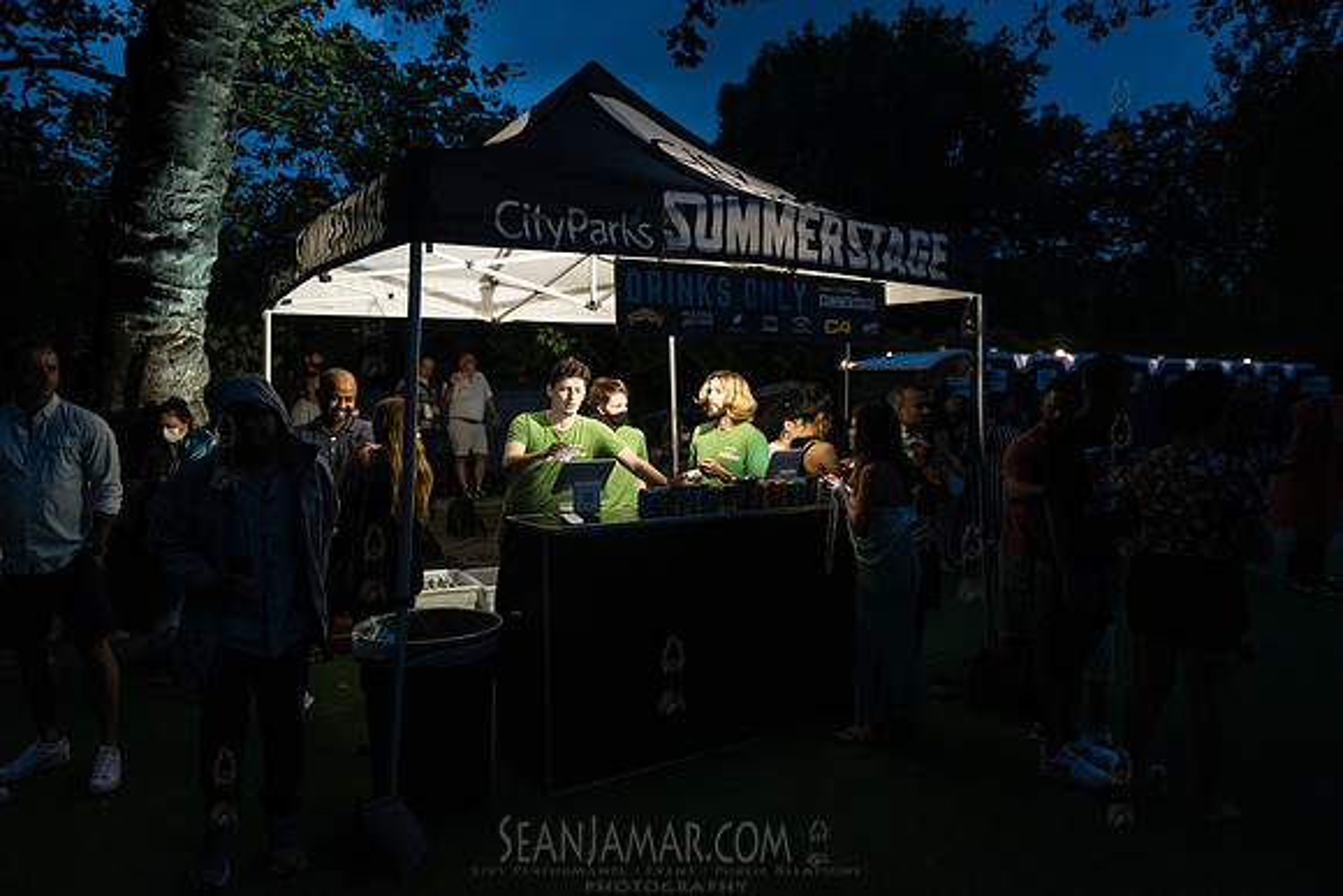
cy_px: 448
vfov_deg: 53.2
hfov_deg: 73.7
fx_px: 896
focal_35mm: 24
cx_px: 672
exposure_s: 1/200
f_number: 2.8
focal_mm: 24
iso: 3200
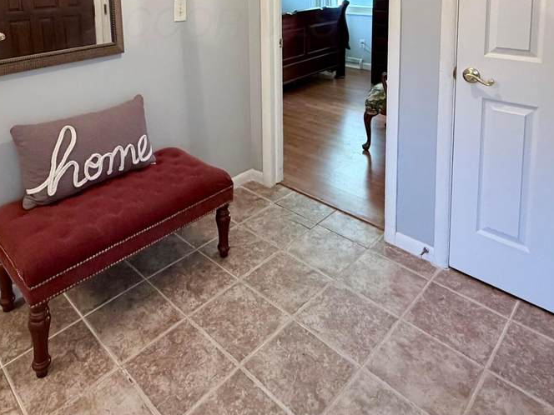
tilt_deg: -7.5
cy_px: 22
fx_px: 432
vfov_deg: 45.2
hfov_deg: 64.9
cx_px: 230
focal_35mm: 27
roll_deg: +2.3
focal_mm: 2.22
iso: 320
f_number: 2.2
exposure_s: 1/60
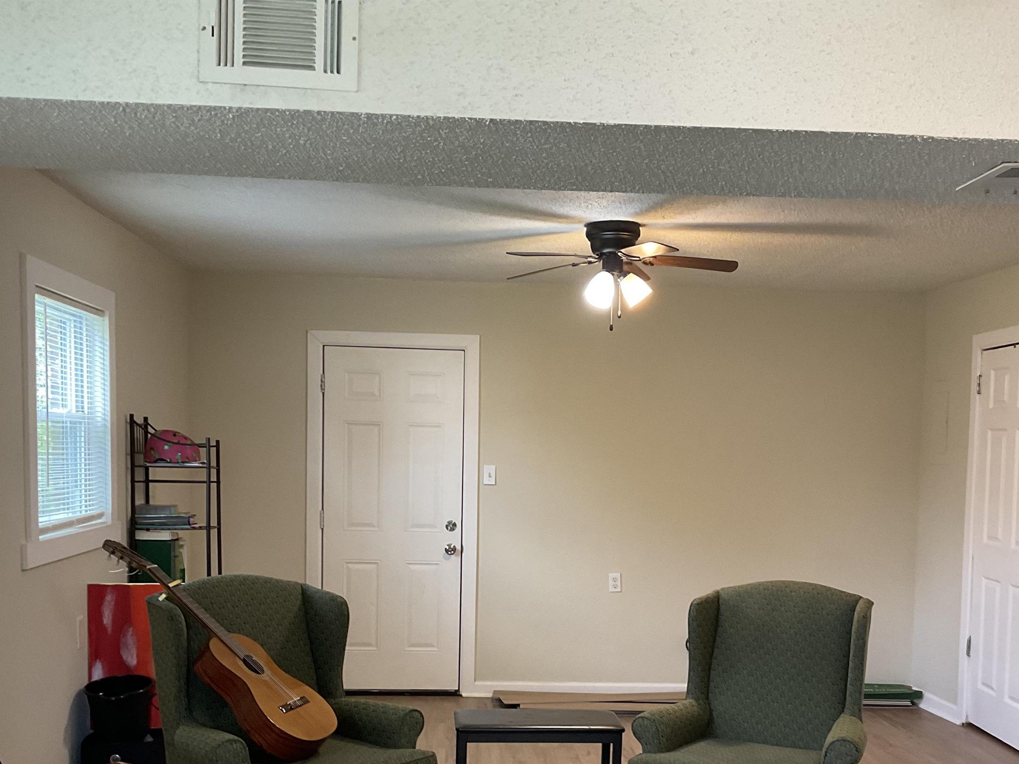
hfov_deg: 45.7
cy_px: 539
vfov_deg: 34.6
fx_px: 1207
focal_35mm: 41
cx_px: 564
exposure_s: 1/60
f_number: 1.8
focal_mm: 3
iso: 125
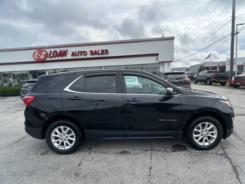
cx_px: 122
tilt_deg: -6.1
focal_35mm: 26
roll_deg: +2.6
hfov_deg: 67.3
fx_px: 184
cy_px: 92
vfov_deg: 53.1
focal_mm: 5.7
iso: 50
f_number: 1.5
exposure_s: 1/2762
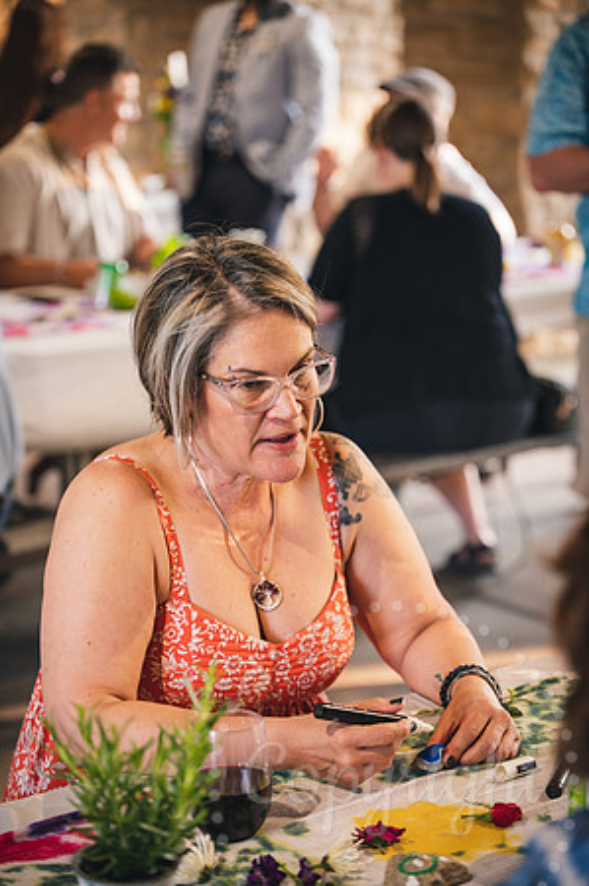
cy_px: 443
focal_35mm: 70
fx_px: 1722
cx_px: 294
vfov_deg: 28.9
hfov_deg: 19.4
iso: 1600
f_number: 3.2
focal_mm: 70
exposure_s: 1/200
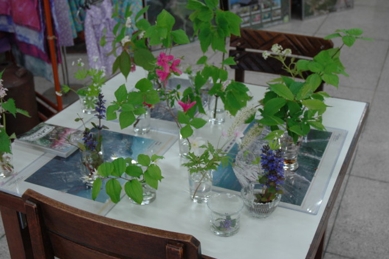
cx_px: 173
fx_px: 547
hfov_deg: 39.1
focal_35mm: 51
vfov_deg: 26.6
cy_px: 102
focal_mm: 27
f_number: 3.8
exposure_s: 1/60
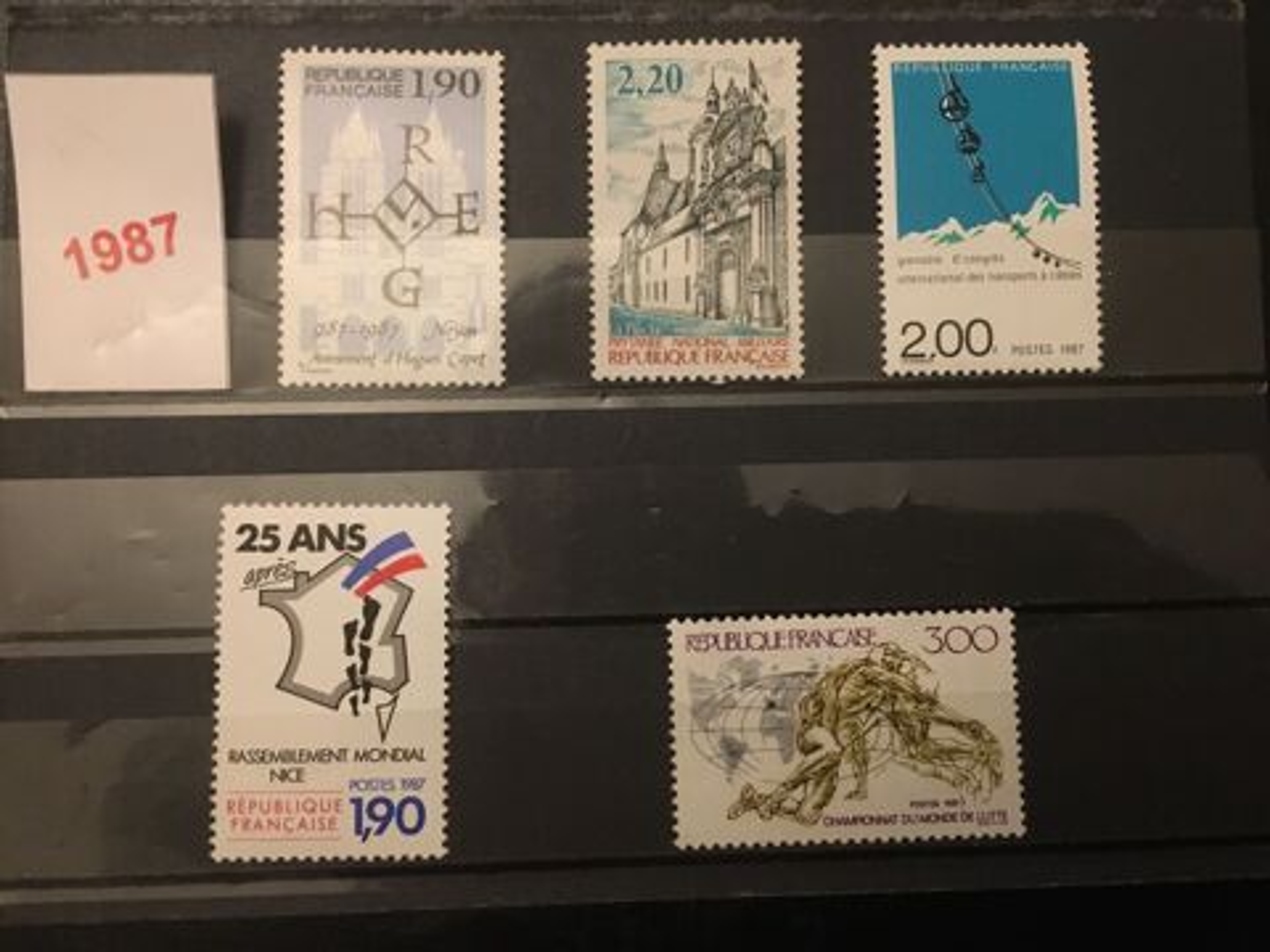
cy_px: 476
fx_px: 1064
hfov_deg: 61.7
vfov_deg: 48.2
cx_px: 635
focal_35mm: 29
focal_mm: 4.15
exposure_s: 1/17
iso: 400
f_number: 2.2
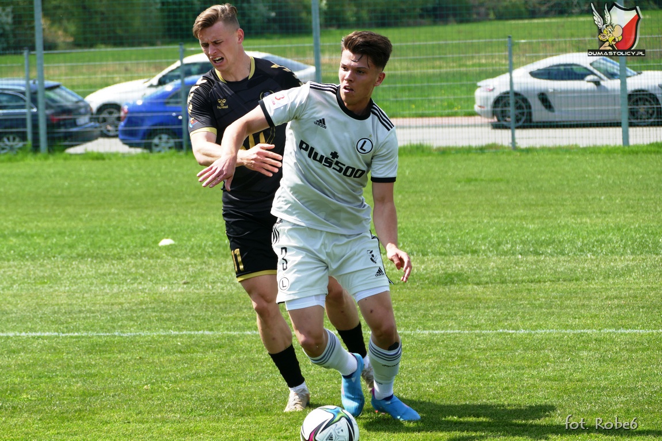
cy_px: 220
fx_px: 3678
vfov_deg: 6.9
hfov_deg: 10.3
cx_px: 331
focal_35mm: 200
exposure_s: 1/800
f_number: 4
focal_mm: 73
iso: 125
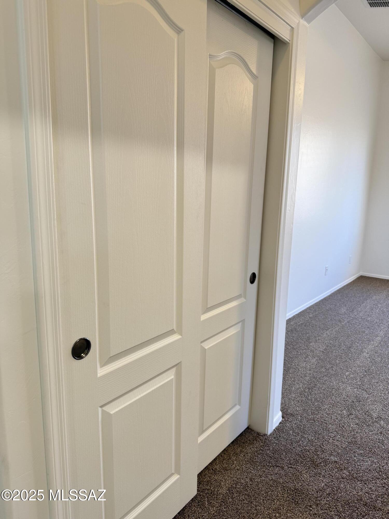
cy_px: 260
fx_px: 360
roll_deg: -0.8
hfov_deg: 56.8
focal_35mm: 24
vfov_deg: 71.6
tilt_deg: -9.5
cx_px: 194
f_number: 1.78
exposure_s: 1/60
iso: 125
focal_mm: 6.76
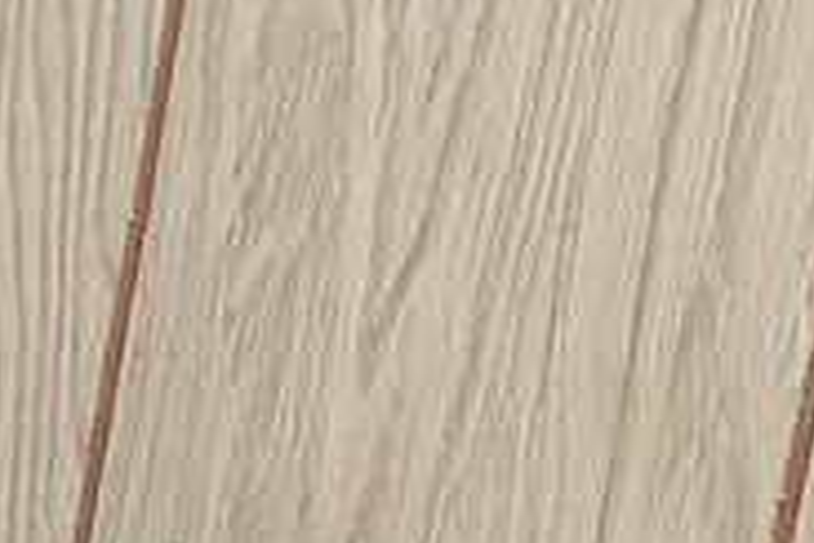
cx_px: -1161
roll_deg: -6.0
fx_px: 5132
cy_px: 1527
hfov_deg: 8.3
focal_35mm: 227
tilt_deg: -16.7
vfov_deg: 5.7
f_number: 1.6
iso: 160
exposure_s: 1/60
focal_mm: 5.96
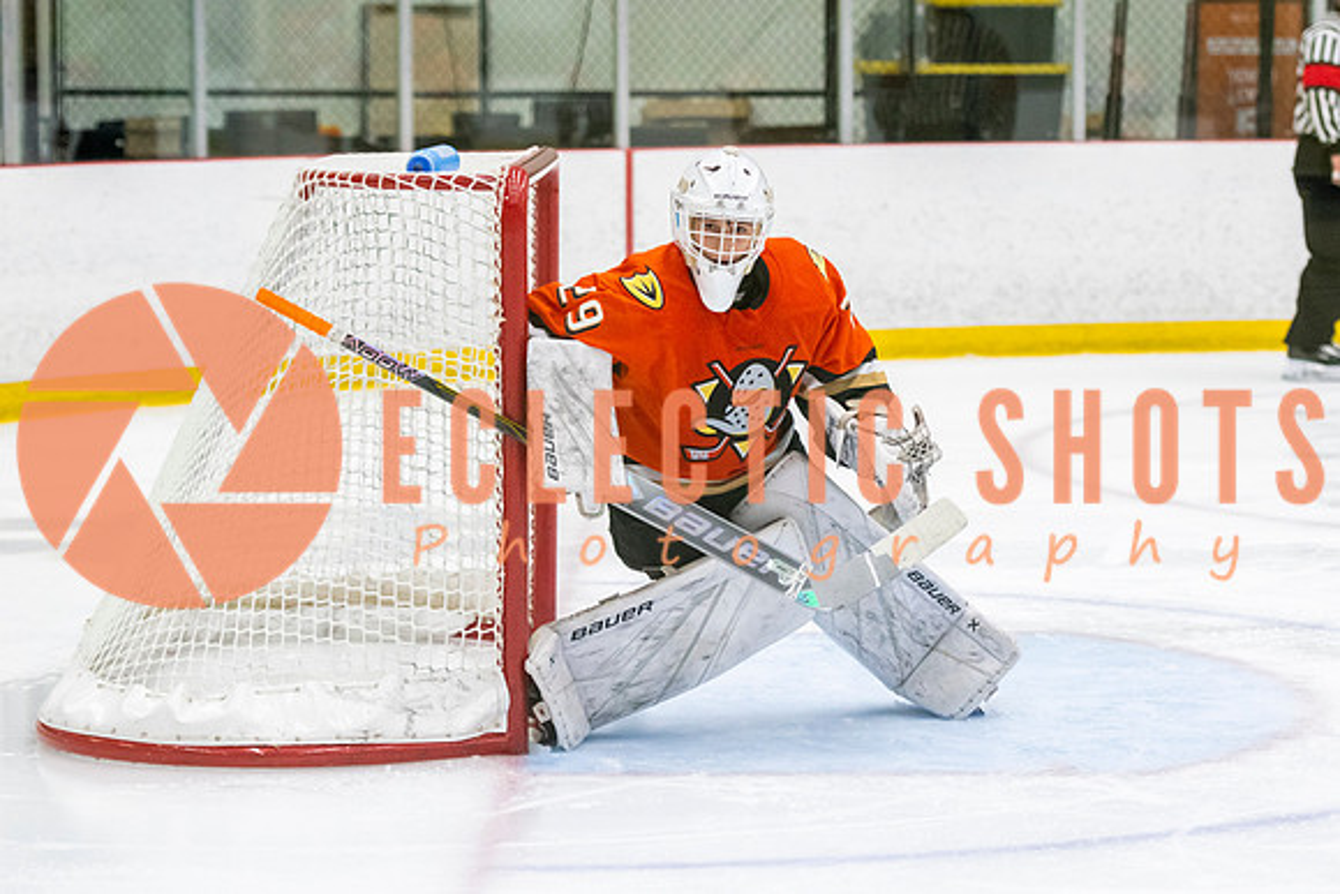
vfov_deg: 9.9
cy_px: 344
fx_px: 5153
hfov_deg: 14.8
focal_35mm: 138
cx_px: 711
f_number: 3.2
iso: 2500
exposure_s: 1/640
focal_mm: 90
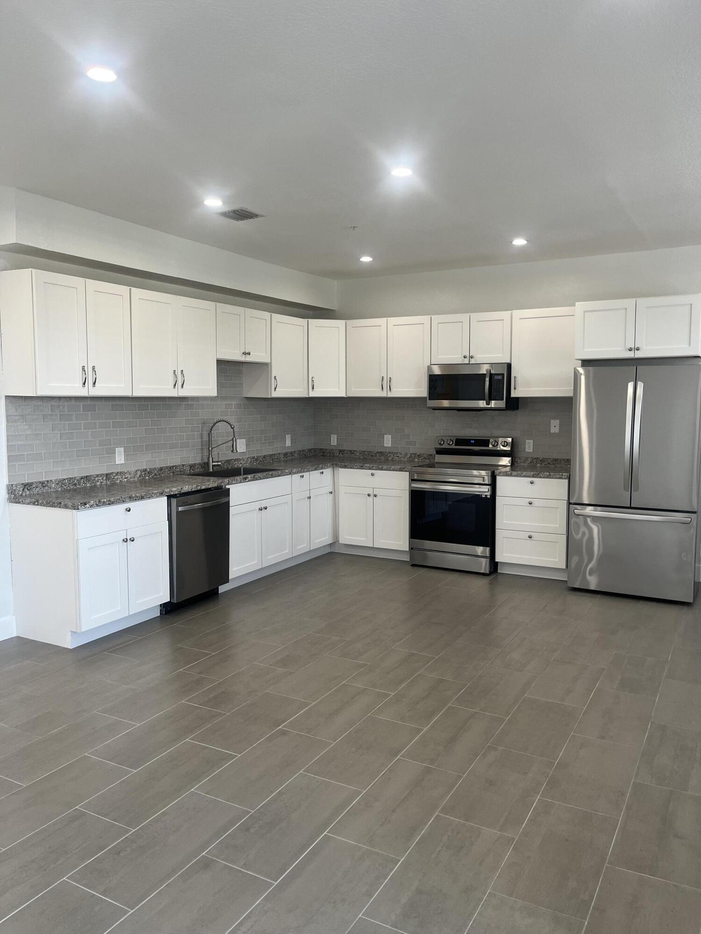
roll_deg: -0.1
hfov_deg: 53.1
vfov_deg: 67.3
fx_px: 702
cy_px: 467
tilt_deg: -4.9
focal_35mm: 26
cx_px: 350
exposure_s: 1/120
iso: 100
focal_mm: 5.1
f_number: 1.6
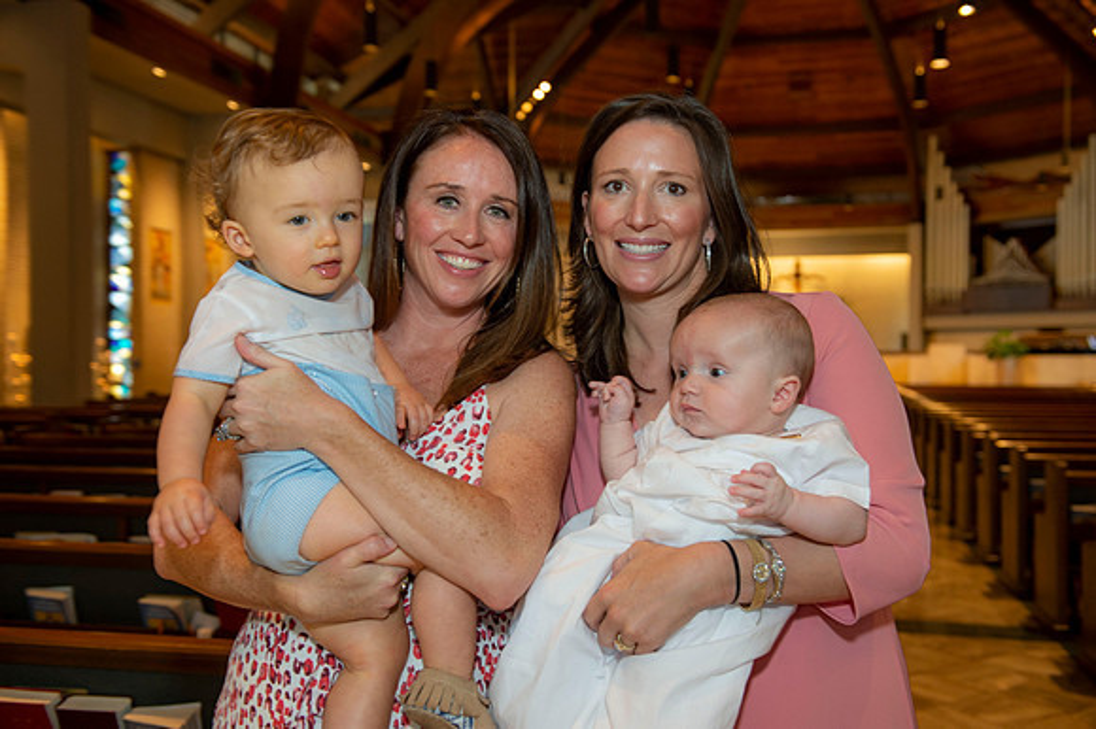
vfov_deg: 36.8
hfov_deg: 53.2
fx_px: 1095
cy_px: 364
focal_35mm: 36
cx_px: 548
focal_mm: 36
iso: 1000
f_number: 4
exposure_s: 1/100
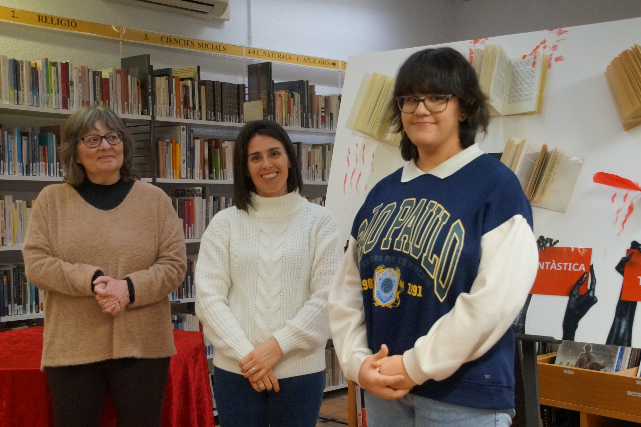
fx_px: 926
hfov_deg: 38.2
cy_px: 214
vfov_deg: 26.0
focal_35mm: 52
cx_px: 320
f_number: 4.5
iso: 3200
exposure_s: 1/160
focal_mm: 35
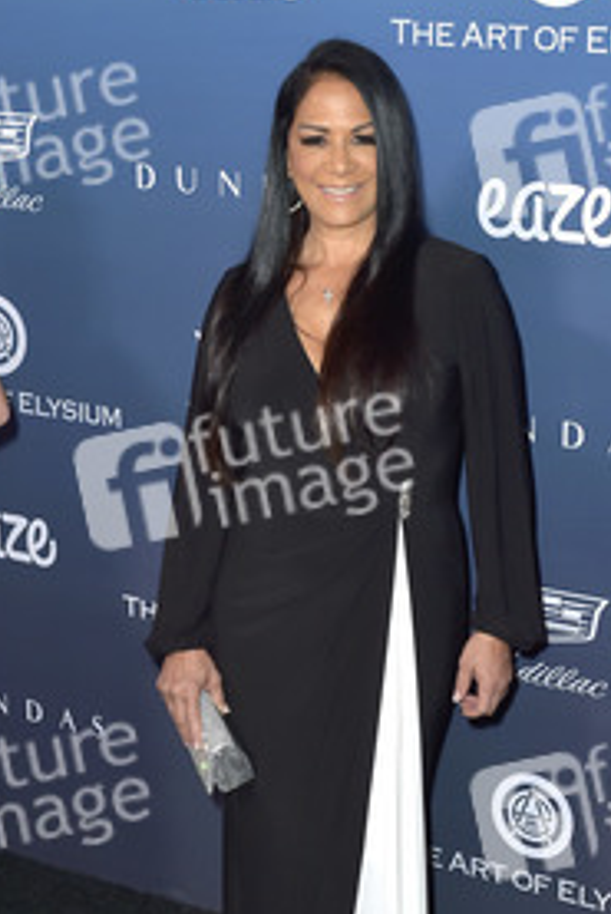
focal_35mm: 75
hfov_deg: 18.2
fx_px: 1907
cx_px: 342
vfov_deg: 26.8
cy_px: 637
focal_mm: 52
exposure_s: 1/250
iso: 320
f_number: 5.6
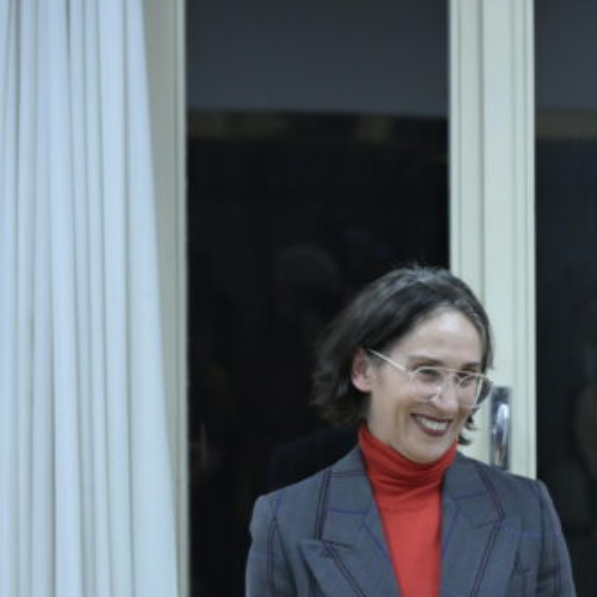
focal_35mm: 212
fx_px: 4137
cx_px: 474
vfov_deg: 8.2
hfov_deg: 8.2
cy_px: 403
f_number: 5
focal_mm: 120
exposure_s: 1/200
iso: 3200
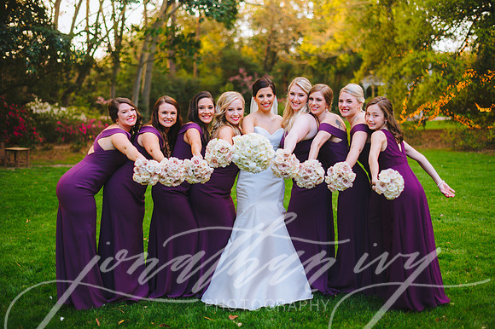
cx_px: 248
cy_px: 164
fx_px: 687
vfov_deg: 27.0
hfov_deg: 39.6
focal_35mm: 50
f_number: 2
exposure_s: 1/400
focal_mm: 50
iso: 400
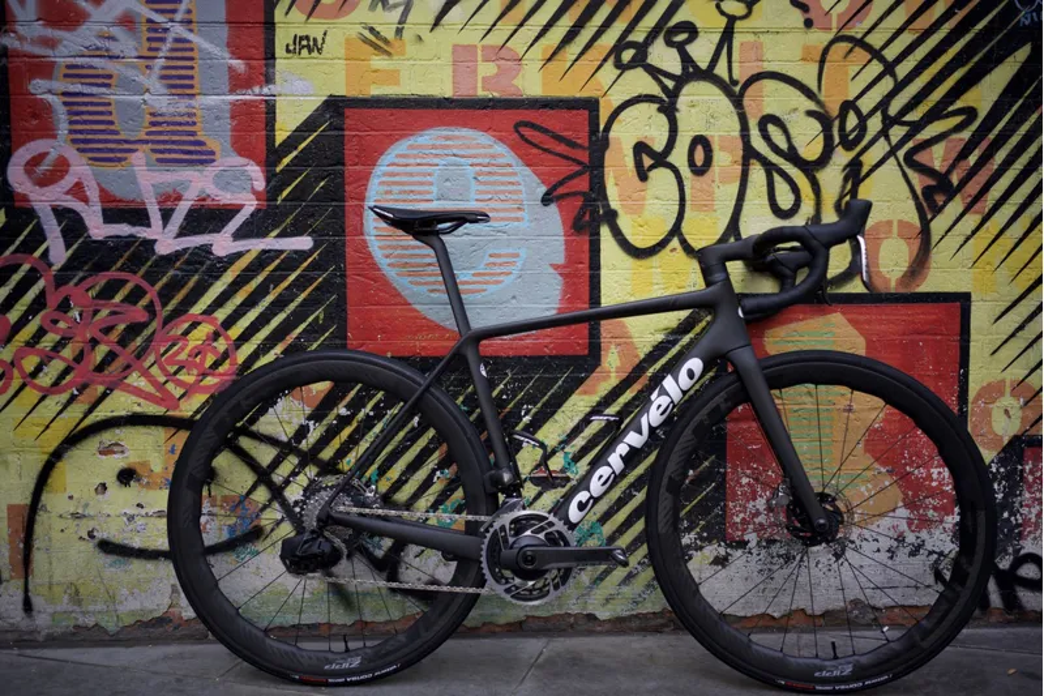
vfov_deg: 37.8
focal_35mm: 35
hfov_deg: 54.4
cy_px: 348
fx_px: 1015
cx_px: 522
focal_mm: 35
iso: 100
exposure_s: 1/160
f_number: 1.8
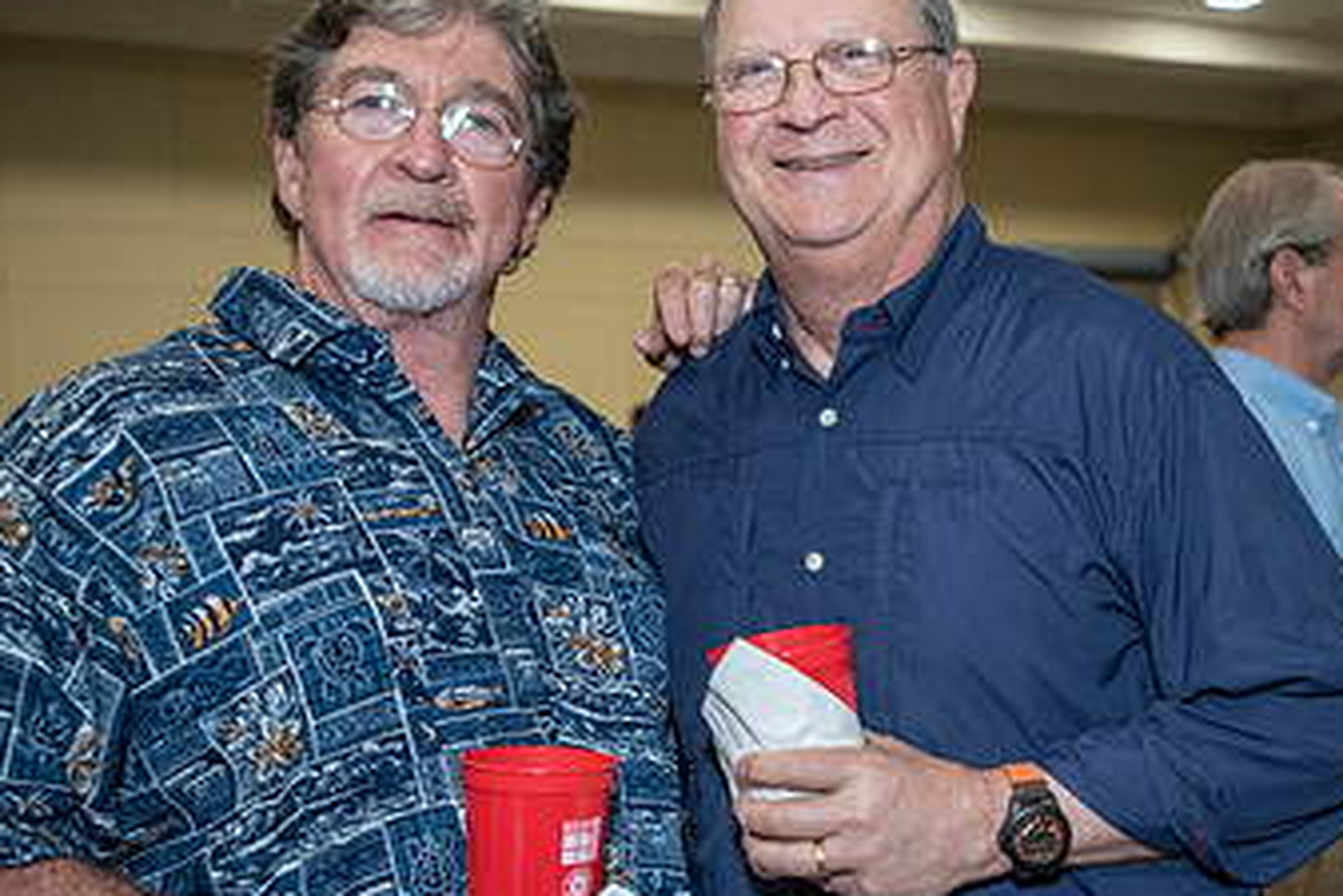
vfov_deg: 24.6
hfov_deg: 35.9
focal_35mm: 55
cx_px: 897
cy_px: 528
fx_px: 2053
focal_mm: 32
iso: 1250
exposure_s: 1/200
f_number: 2.8
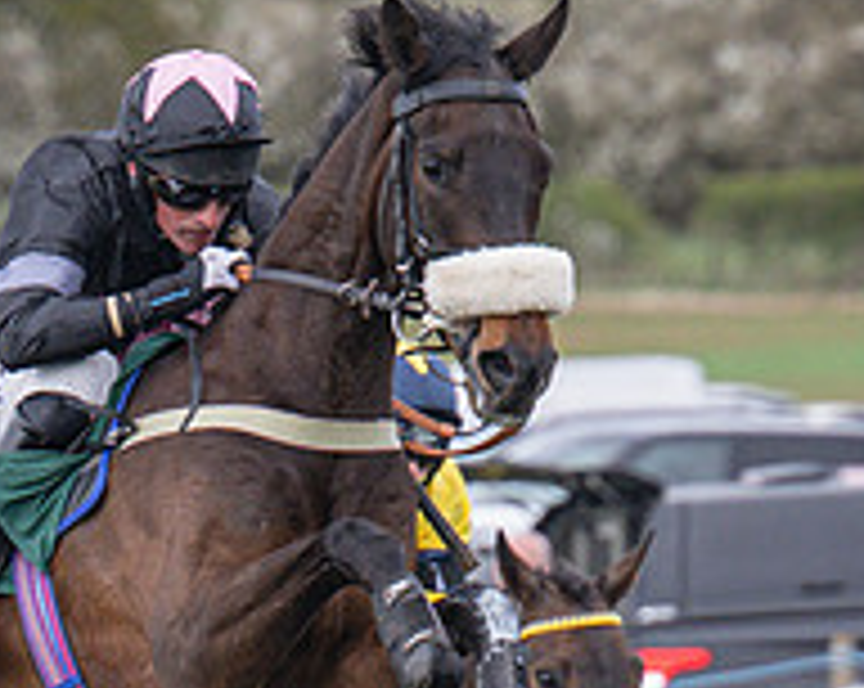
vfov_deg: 1.5
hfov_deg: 1.9
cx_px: -25
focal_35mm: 1046
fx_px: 26707
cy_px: 1027
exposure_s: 1/1600
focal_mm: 200
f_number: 5
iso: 800
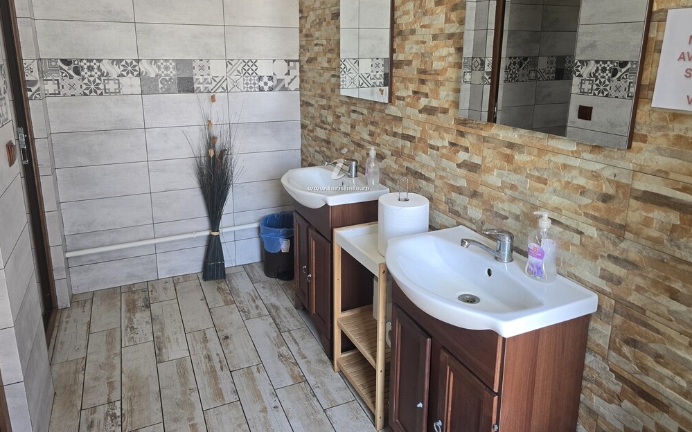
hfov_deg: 72.6
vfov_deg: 48.9
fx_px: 471
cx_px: 341
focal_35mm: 25
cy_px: 172
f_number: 1.7
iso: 160
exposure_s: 1/180
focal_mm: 6.3
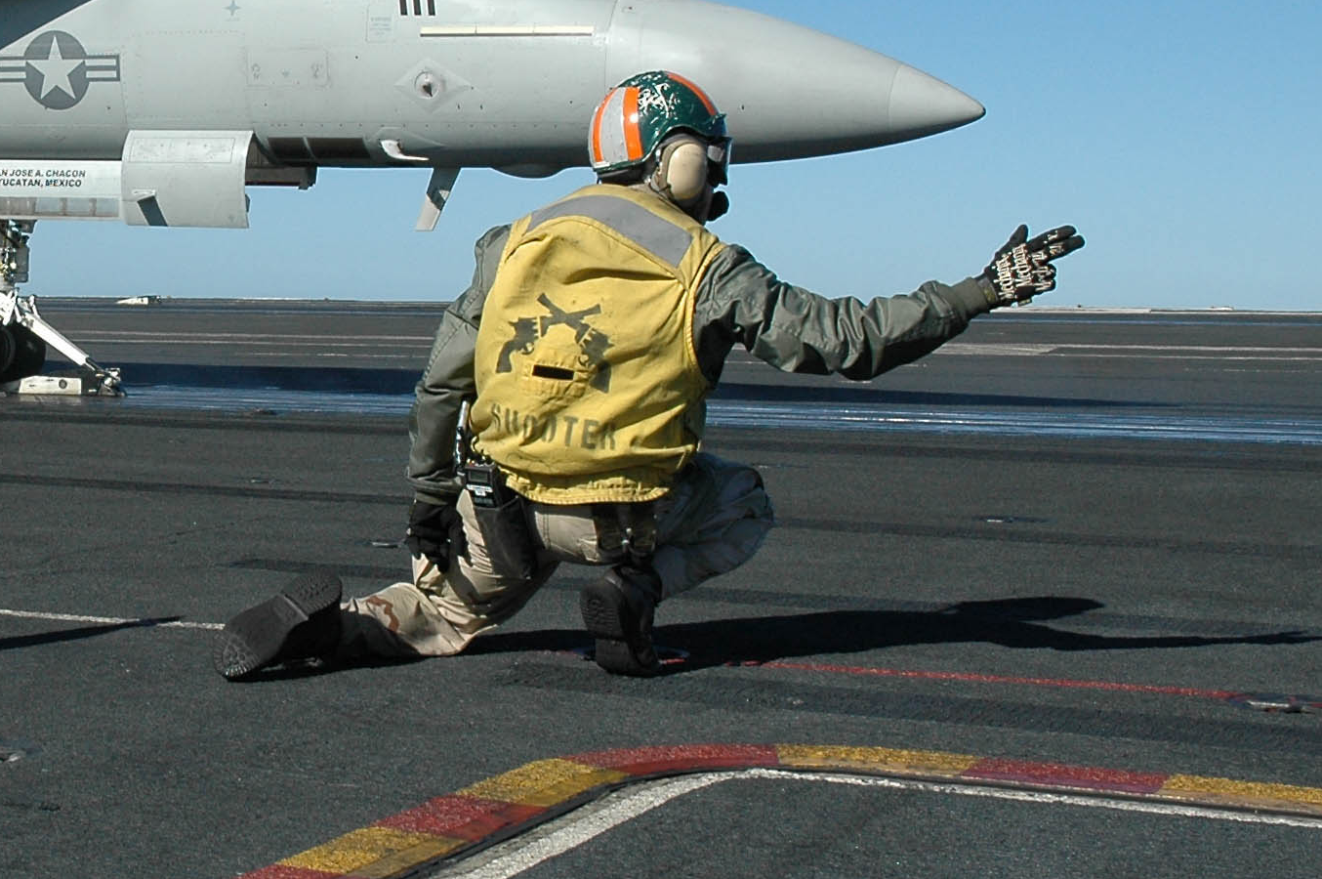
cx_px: 81
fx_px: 2935
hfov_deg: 24.5
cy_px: 295
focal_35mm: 80
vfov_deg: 17.0
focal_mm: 24
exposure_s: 1/400
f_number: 11
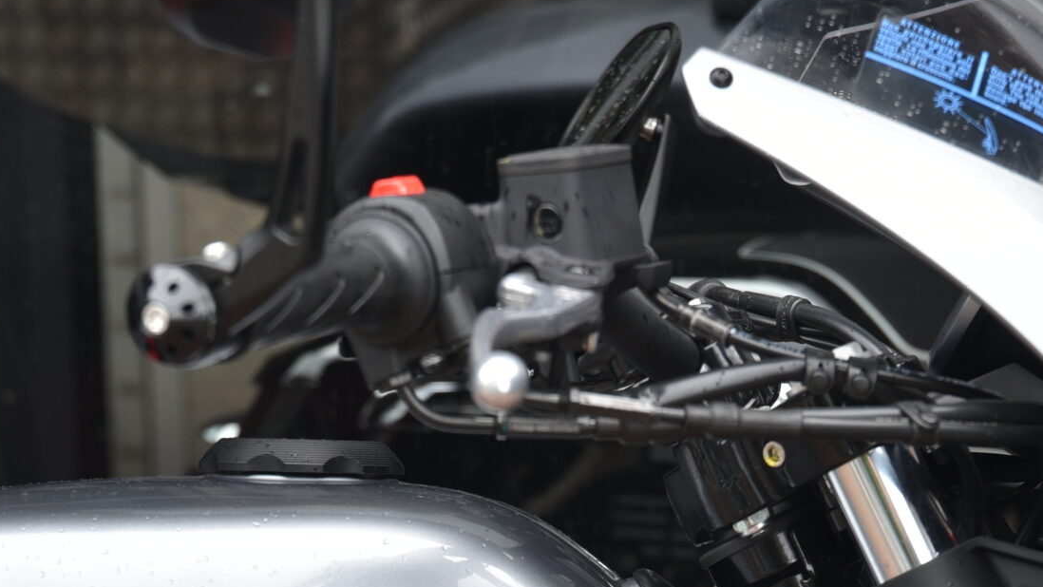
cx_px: 677
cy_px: 1095
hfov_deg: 12.6
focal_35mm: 171
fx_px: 4730
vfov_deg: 6.9
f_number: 5
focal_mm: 70
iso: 100
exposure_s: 1/80
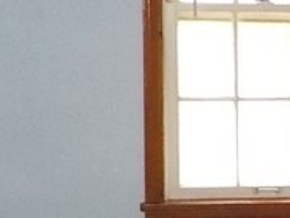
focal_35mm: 167
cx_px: 470
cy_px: 240
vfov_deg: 8.8
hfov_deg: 11.2
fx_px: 1399
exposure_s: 1/15
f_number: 3.3
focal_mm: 4.1
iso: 640
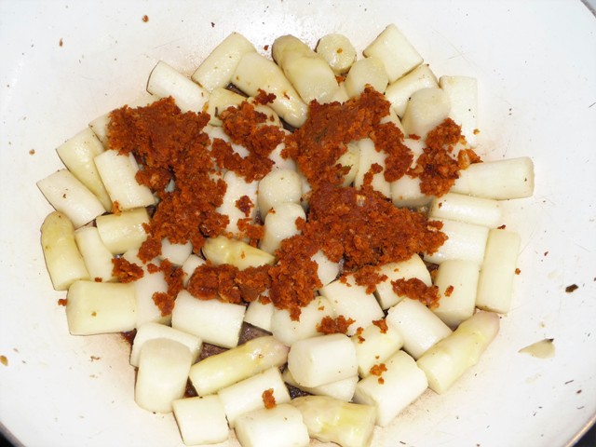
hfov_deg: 34.9
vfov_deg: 26.6
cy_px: 224
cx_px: 298
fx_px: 947
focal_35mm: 55
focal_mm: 9.3
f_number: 4.3
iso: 100
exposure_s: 1/30
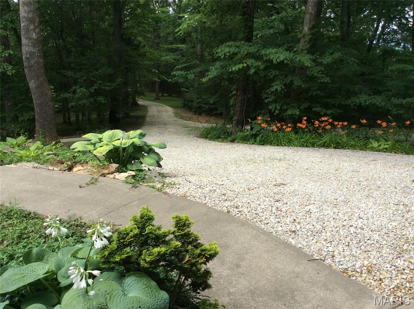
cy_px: 154
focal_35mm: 32
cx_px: 207
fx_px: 382
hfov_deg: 56.9
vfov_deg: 44.0
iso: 32
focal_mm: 3.3
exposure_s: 1/381
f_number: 2.4
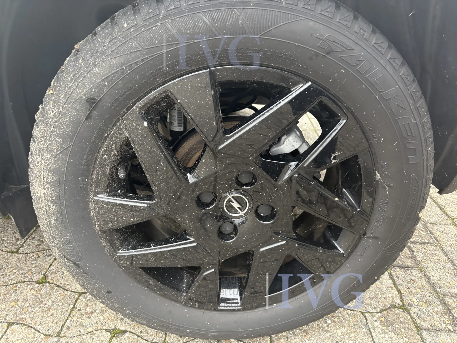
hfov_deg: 67.3
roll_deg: -1.3
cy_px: 172
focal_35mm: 26
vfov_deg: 53.1
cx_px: 228
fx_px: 343
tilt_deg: -26.0
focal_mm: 5.96
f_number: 1.6
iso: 125
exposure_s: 1/173
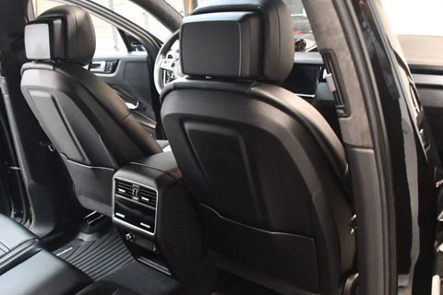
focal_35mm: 36
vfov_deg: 36.8
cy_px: 171
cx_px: 170
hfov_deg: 52.6
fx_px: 443
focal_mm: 18
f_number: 3.5
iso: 10000
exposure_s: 1/60
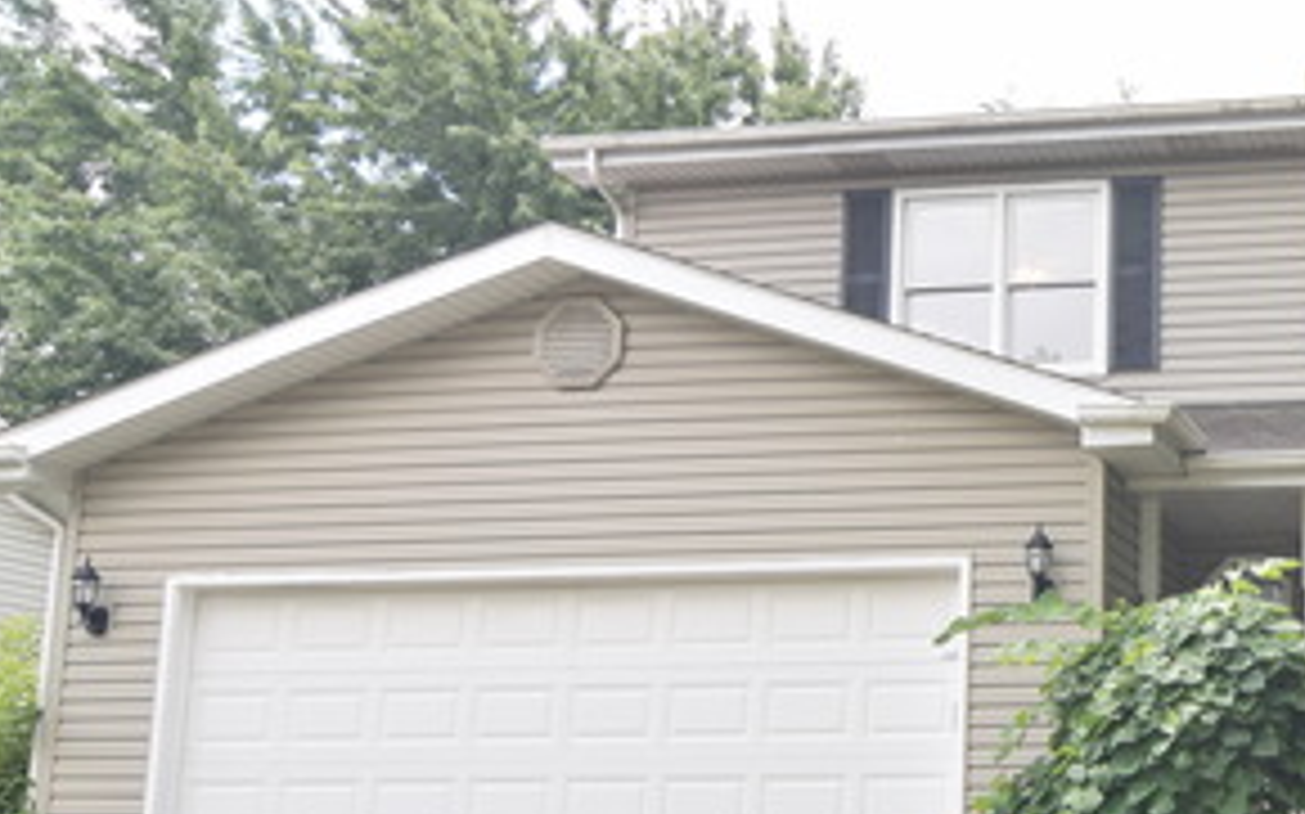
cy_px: 474
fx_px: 1920
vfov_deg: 23.9
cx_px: 1323
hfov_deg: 34.0
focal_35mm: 54
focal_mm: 16
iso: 200
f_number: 8
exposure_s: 1/100
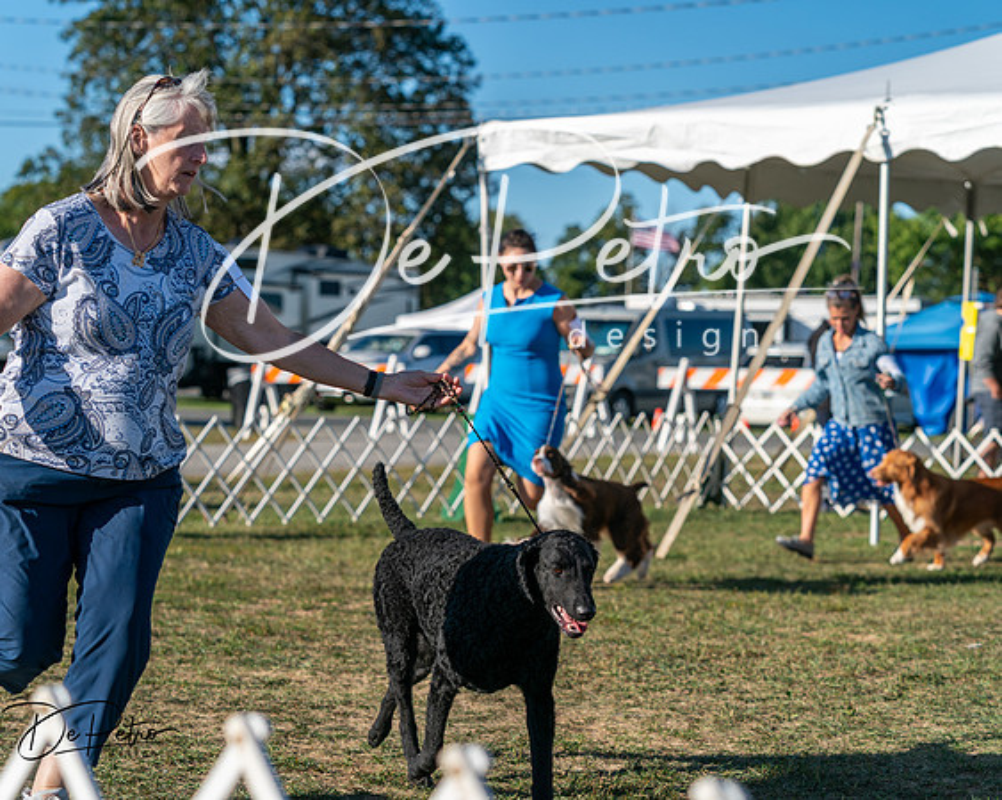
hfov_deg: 20.5
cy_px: 400
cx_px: 501
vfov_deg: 16.4
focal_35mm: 93
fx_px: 2771
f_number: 4.5
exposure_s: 1/1250
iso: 125
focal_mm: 83
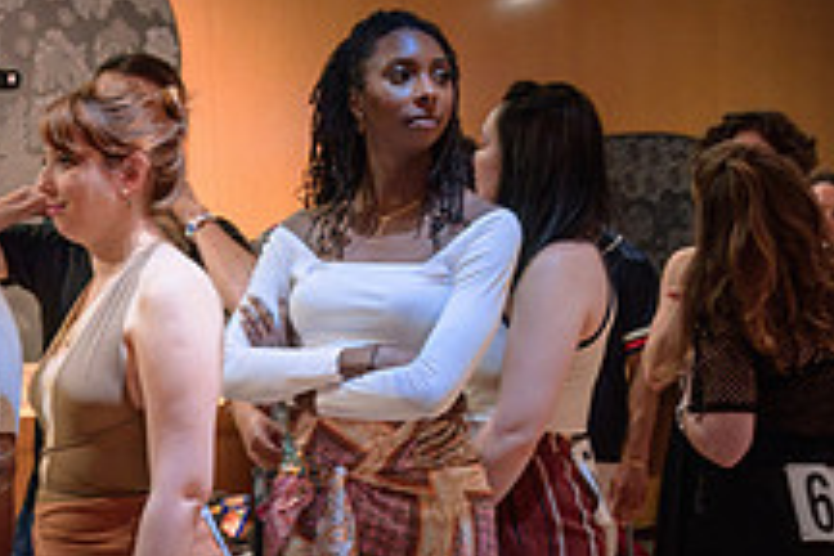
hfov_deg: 22.5
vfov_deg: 15.6
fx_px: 2015
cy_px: 403
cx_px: 11
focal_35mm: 87
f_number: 4
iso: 1600
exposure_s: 1/125
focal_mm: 28
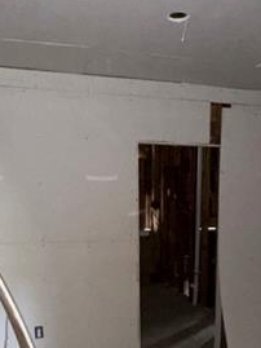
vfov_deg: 44.6
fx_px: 402
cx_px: 140
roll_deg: -0.2
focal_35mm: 40
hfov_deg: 36.0
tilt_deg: -9.6
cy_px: 276
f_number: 2.2
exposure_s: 1/30
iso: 500
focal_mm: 2.22
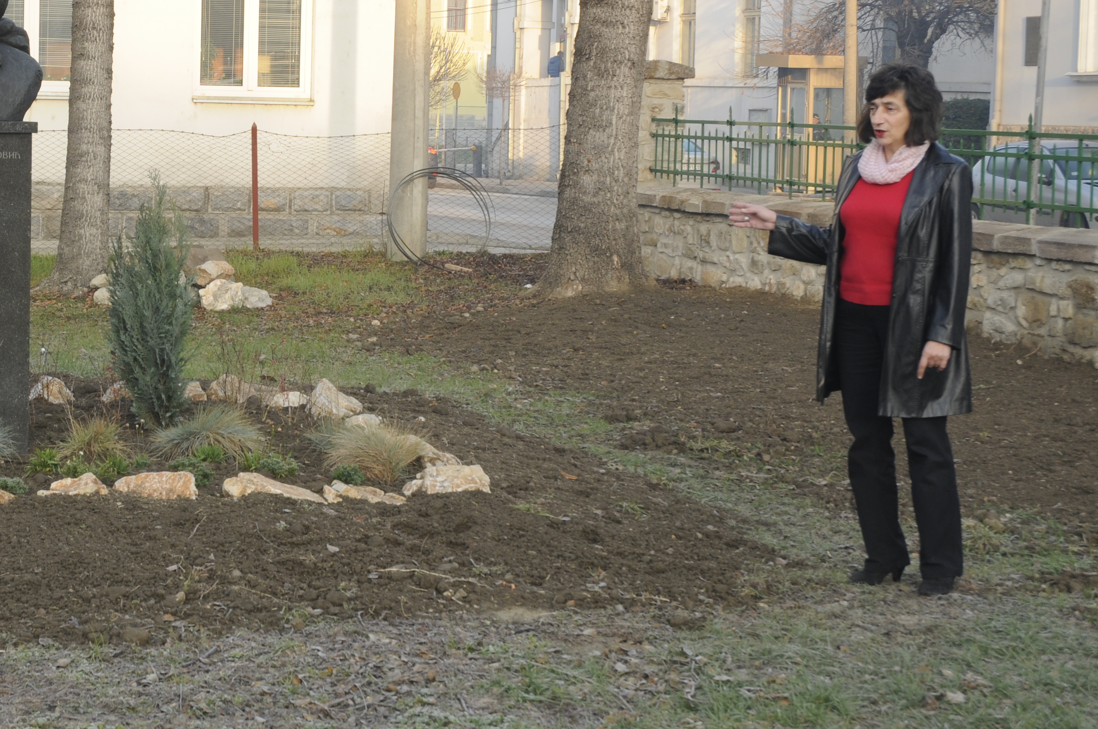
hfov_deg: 27.3
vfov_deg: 18.6
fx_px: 2219
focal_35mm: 73
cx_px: 227
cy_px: 249
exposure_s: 1/60
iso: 200
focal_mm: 29
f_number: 7.1
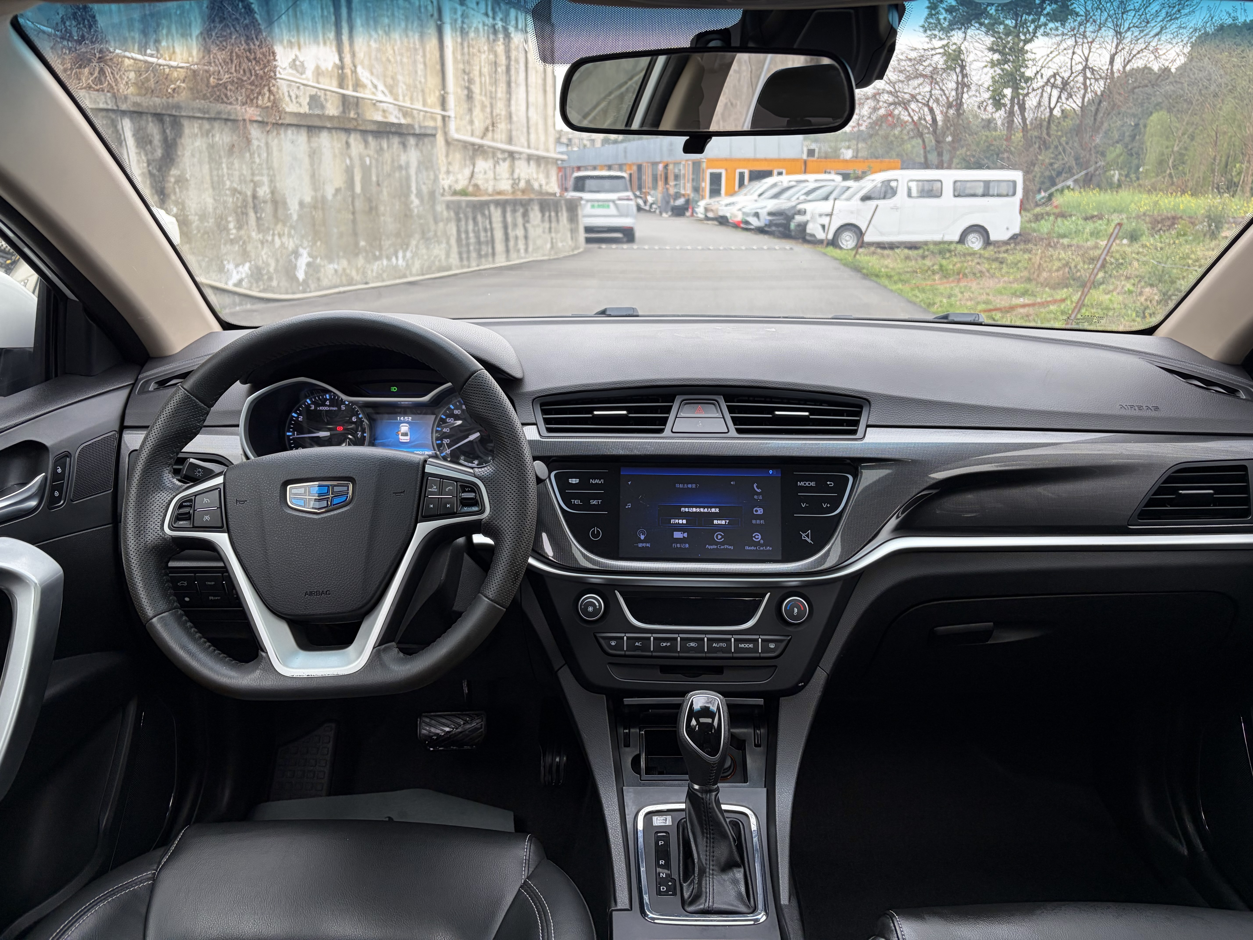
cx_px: 626
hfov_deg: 67.3
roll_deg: +0.7
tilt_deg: -16.2
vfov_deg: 53.1
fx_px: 941
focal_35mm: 26
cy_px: 470
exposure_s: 1/121
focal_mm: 5.96
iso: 80
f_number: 1.6
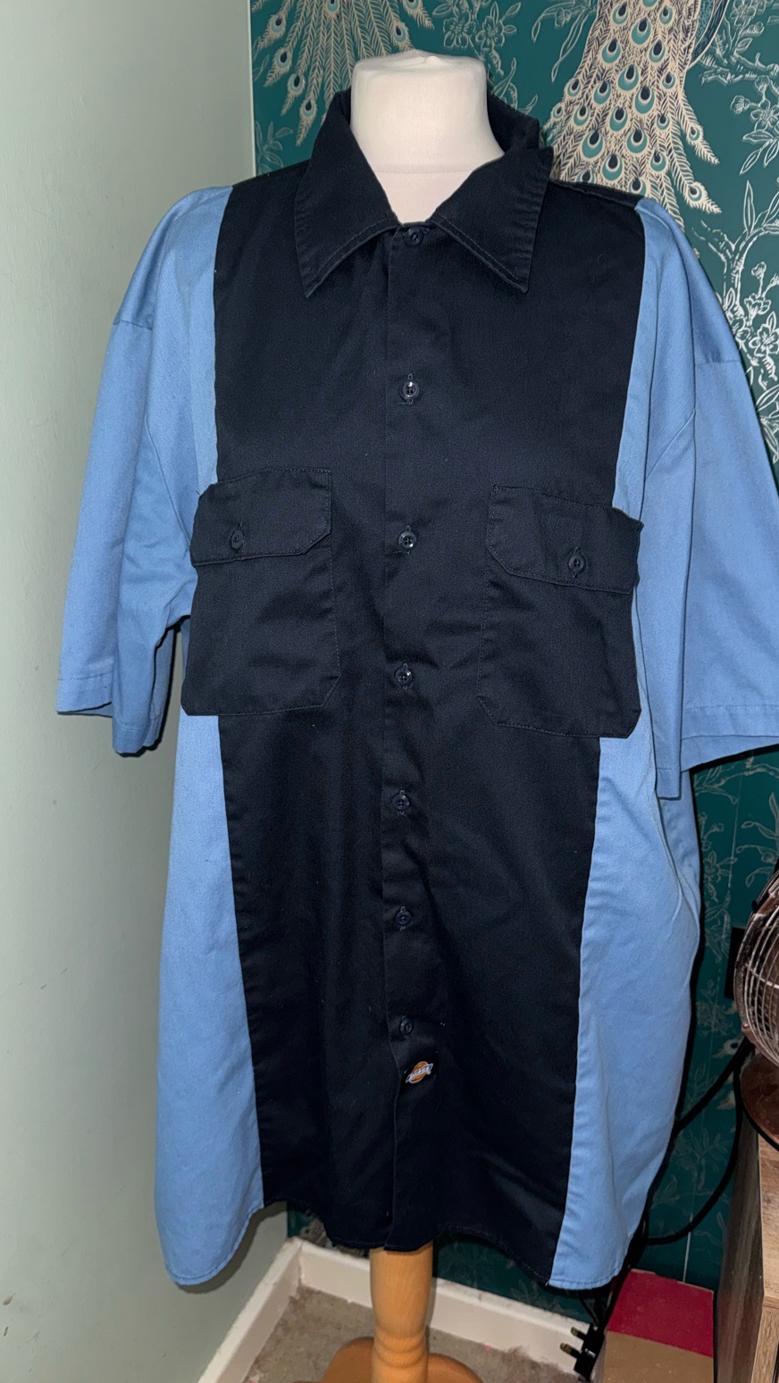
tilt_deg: -17.3
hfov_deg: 42.9
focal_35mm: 27
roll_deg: -0.8
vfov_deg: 69.8
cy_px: 706
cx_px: 406
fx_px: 991
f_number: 1.78
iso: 80
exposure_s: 1/11
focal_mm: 6.76
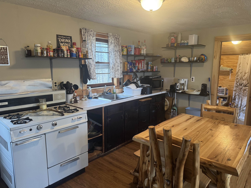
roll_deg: -0.3
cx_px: 126
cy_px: 94
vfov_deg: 56.8
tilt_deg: -9.7
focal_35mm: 24
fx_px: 174
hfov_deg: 71.6
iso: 250
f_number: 1.78
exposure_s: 1/60
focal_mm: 6.76
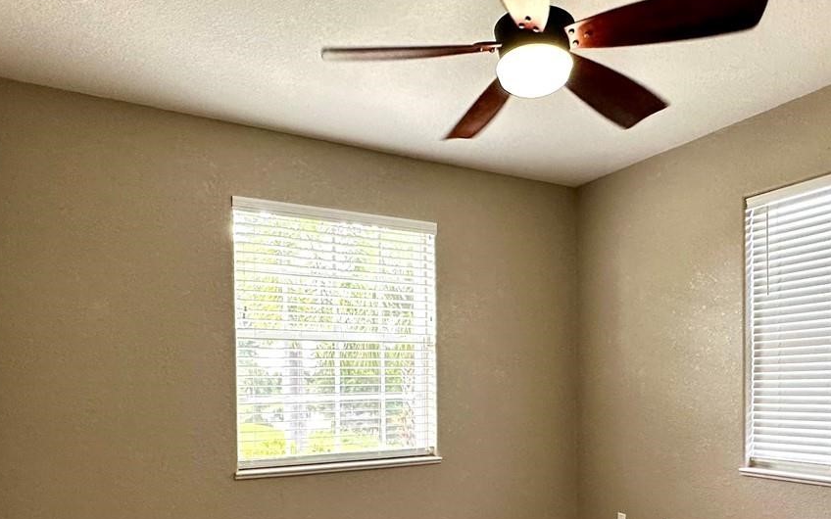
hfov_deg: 66.4
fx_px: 634
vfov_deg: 42.9
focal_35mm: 28
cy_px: 400
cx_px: 441
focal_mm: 2.22
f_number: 2.2
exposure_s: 1/120
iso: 200
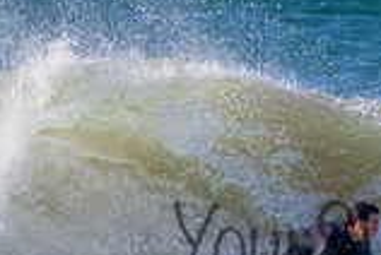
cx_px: 422
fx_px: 31099
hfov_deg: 0.7
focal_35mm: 2933
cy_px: 218
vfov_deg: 0.5
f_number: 11
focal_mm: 800
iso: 1800
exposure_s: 1/2000
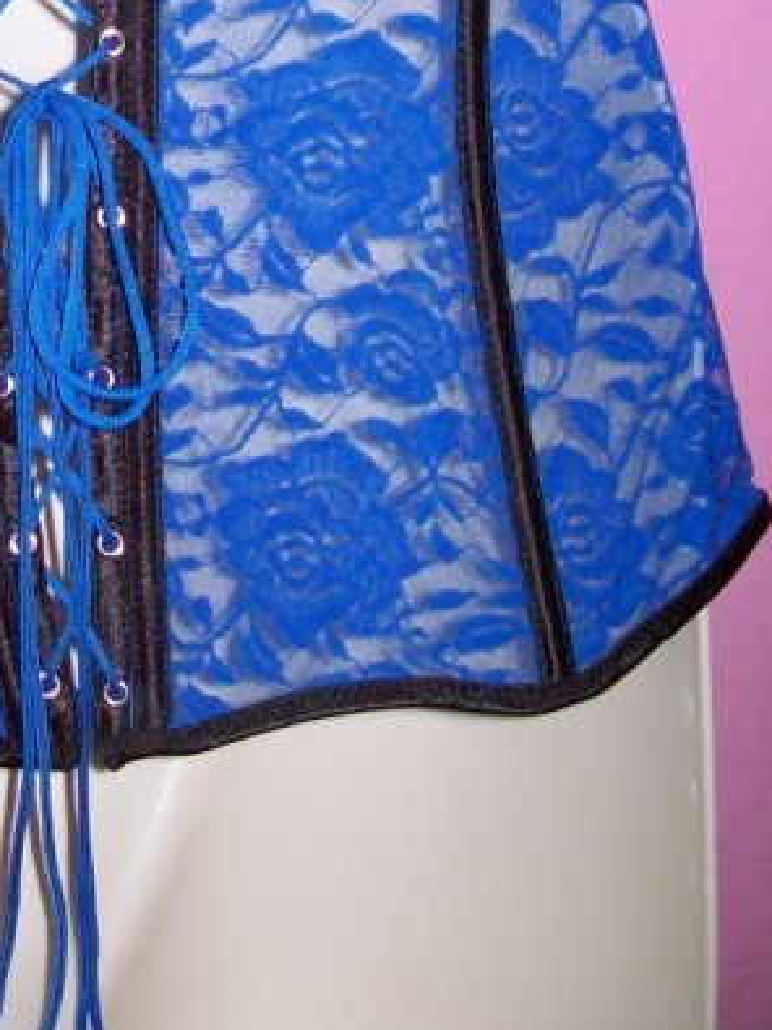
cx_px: 31
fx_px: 2172
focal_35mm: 73
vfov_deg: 25.7
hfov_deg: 19.7
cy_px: 60
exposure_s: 1/64
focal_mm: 6
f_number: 2.7
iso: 80
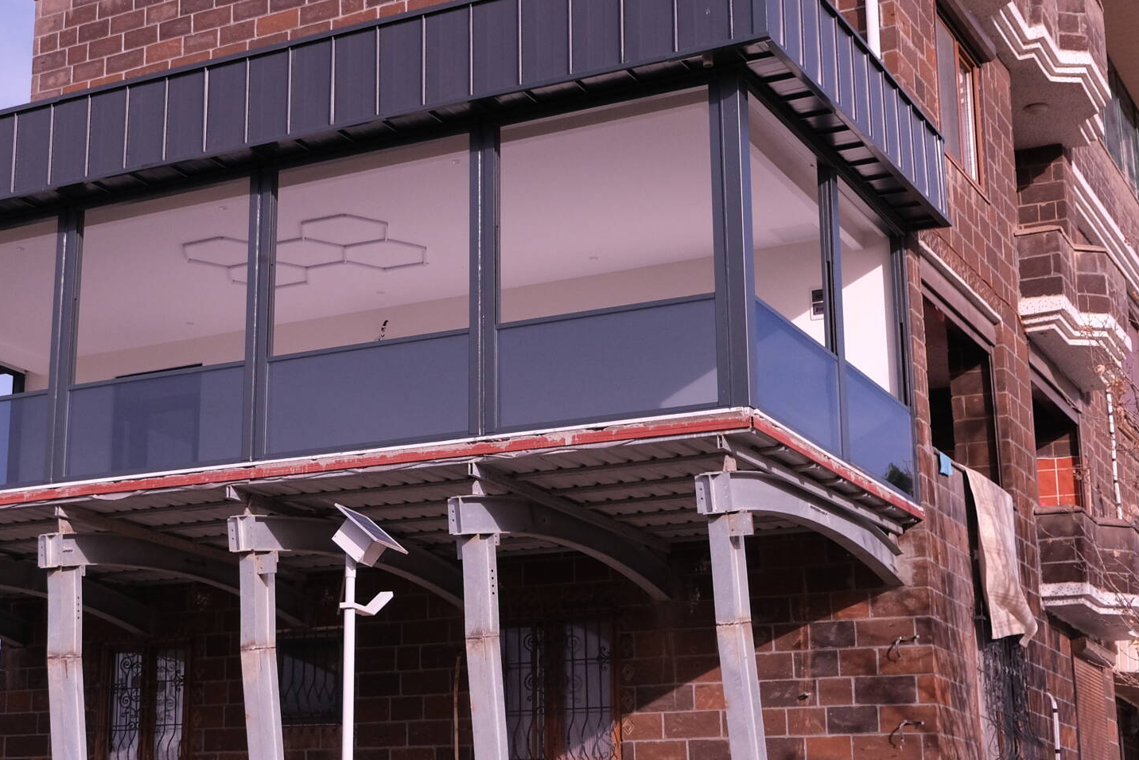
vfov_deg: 23.0
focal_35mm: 59
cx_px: 302
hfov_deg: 33.3
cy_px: 389
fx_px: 1867
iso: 1000
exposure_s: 1/12800
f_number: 3.2
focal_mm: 22.3
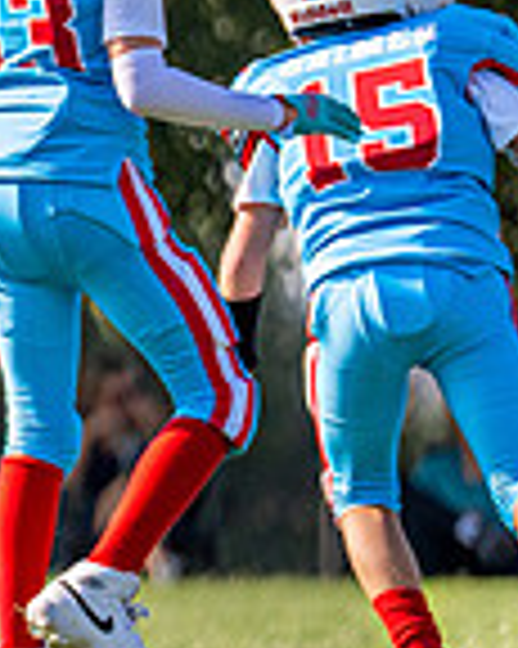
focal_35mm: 1247
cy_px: 151
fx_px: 23922
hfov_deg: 1.2
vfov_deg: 1.6
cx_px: -1291
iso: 160
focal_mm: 200
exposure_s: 1/2500
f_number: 2.8
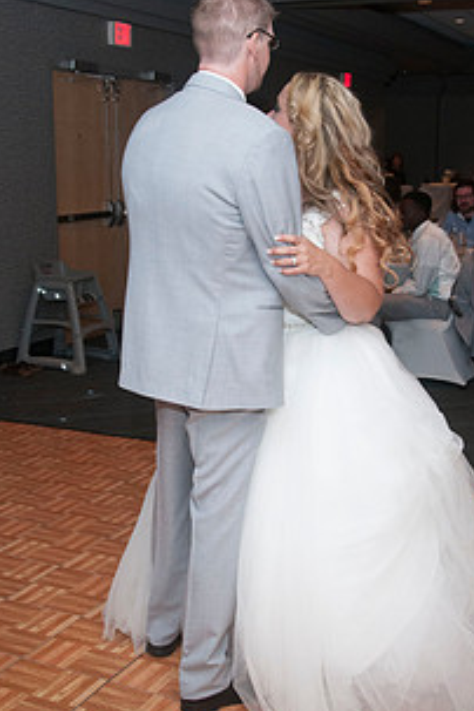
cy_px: 354
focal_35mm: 49
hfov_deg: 27.5
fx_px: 968
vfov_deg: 40.3
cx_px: 257
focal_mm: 22
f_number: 5.6
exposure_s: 1/60
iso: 800
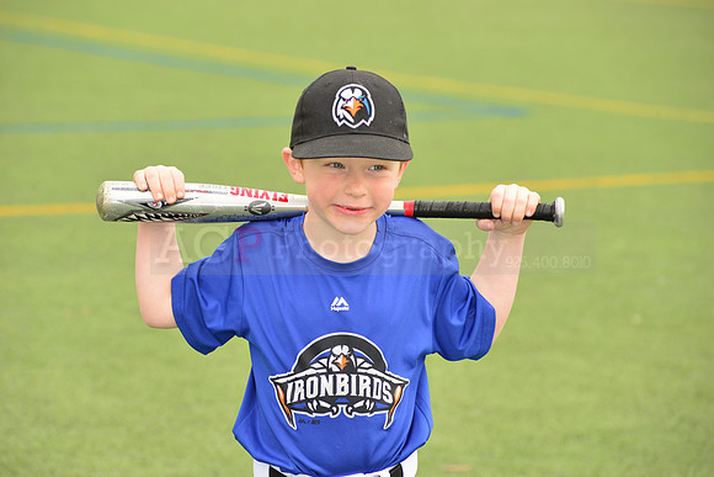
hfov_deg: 12.1
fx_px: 3372
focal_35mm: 170
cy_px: 238
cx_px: 357
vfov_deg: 8.1
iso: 250
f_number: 8
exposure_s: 1/200
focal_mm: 170
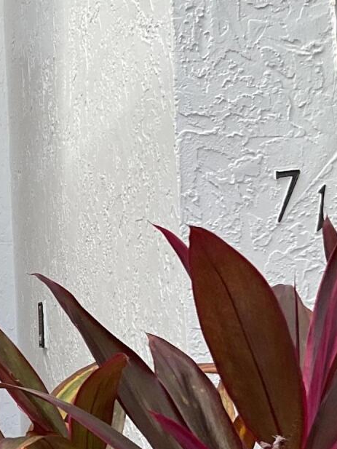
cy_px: 198
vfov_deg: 20.9
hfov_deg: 14.7
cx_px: -158
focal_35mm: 94
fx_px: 1220
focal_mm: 3
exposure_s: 1/593
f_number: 1.8
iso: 16
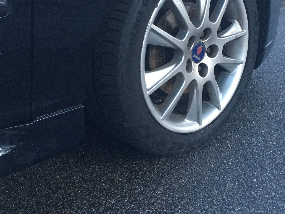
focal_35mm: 48
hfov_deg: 39.3
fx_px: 395
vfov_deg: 29.7
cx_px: 182
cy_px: 47
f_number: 2.2
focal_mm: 4.15
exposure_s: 1/25
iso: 200
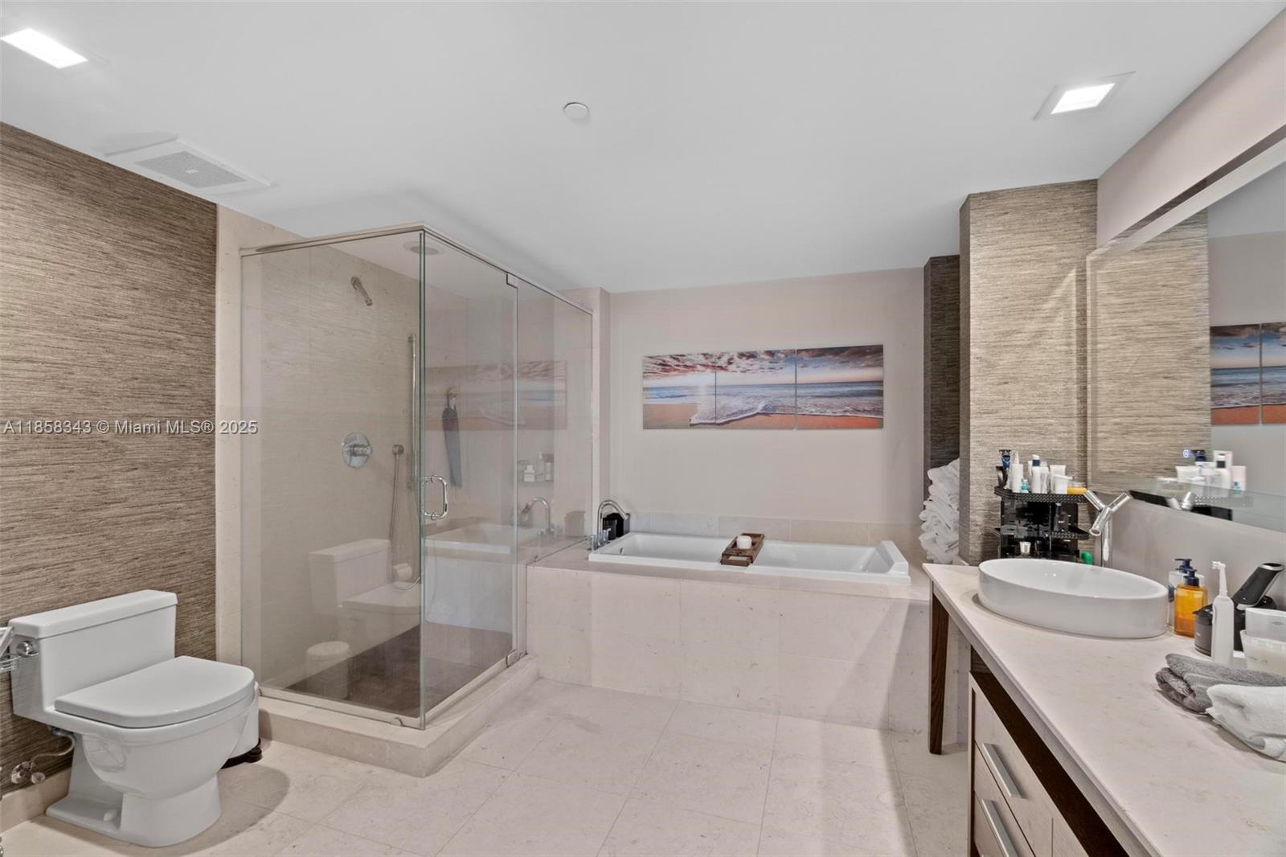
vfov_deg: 77.3
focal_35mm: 15
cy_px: 428
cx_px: 643
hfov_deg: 100.4
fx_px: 536
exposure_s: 1.3
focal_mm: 10
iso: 250
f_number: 9
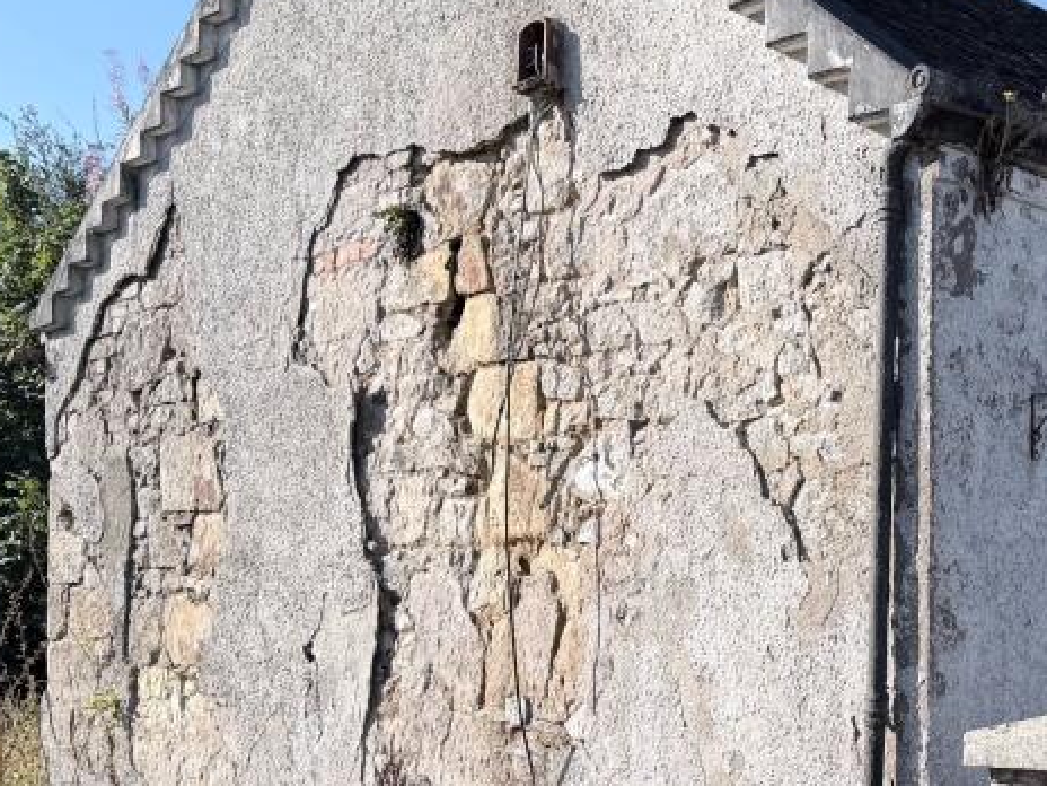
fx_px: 1603
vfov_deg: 27.4
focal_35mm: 53
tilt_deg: +1.5
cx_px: 833
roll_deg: +0.6
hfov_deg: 35.1
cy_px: 517
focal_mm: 6.76
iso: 80
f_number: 1.78
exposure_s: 1/3145
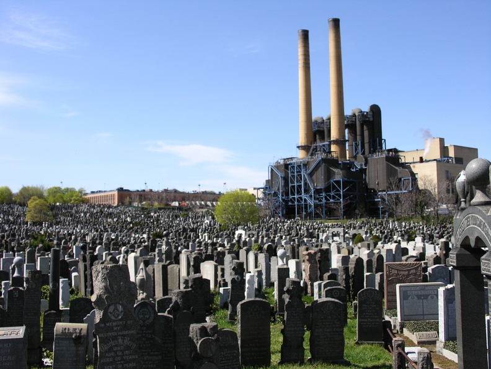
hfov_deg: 46.8
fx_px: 567
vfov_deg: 36.0
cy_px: 184
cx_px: 246
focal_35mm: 40
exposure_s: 1/433
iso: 50
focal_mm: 10.2
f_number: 4.1
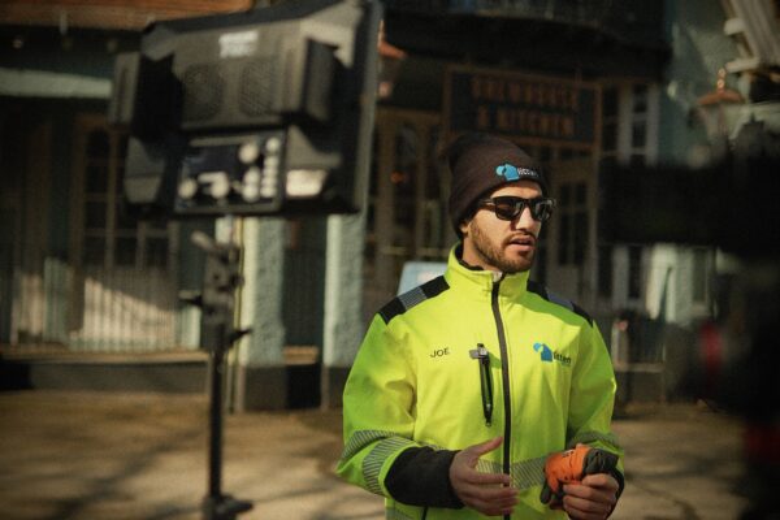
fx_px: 1083
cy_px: 260
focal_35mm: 50
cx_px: 390
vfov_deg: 27.0
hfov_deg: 39.6
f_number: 1.4
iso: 640
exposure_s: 1/160
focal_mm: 33
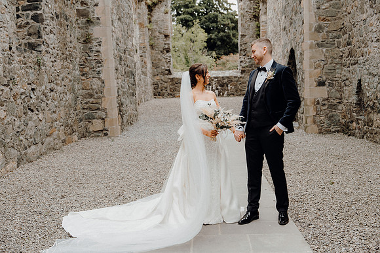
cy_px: 126
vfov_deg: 31.9
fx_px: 443
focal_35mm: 42
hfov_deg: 46.4
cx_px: 190
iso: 125
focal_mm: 42
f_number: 3.5
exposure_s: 1/160
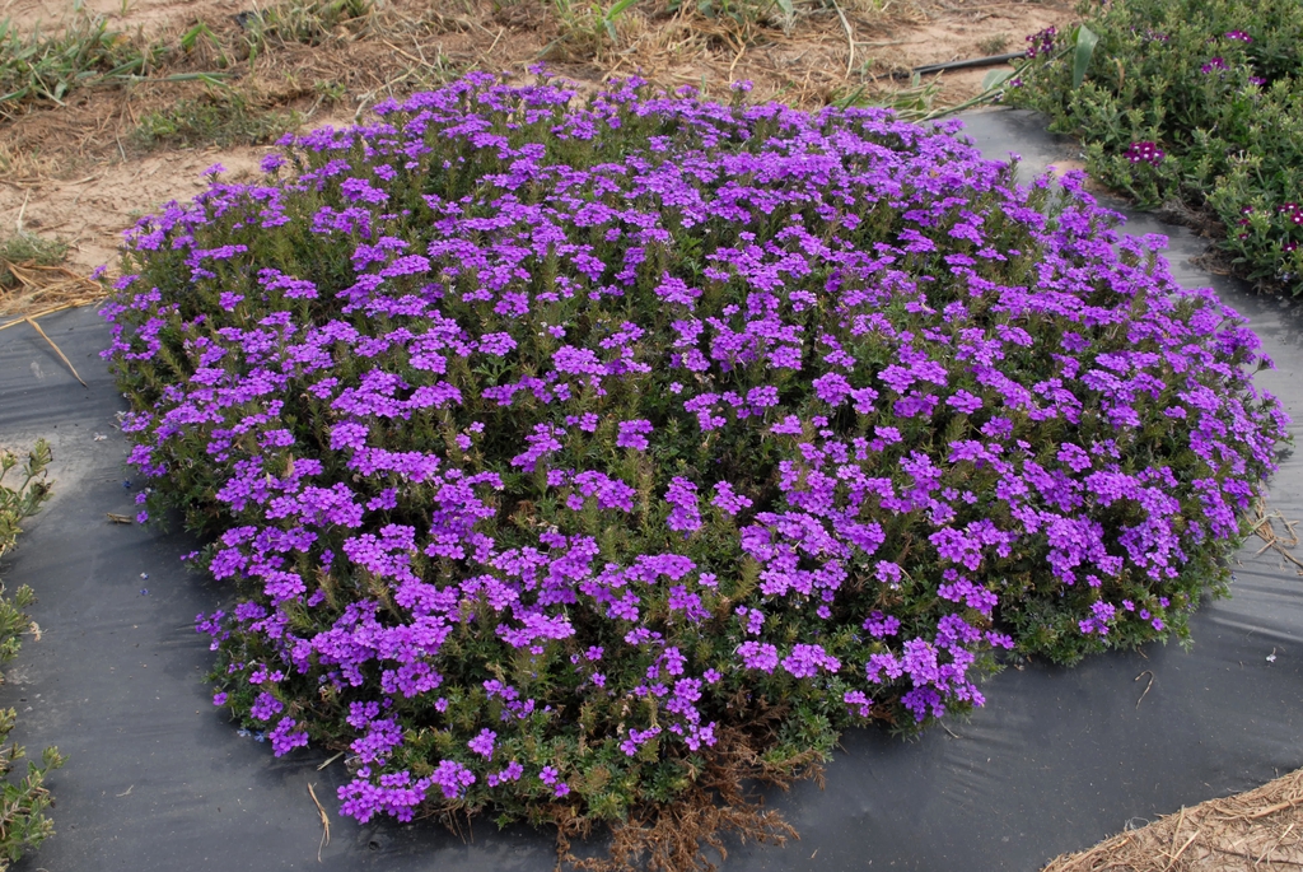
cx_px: 652
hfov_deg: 46.4
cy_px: 436
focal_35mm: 42
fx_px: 1522
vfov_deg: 32.0
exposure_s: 1/320
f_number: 9
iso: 400
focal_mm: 28
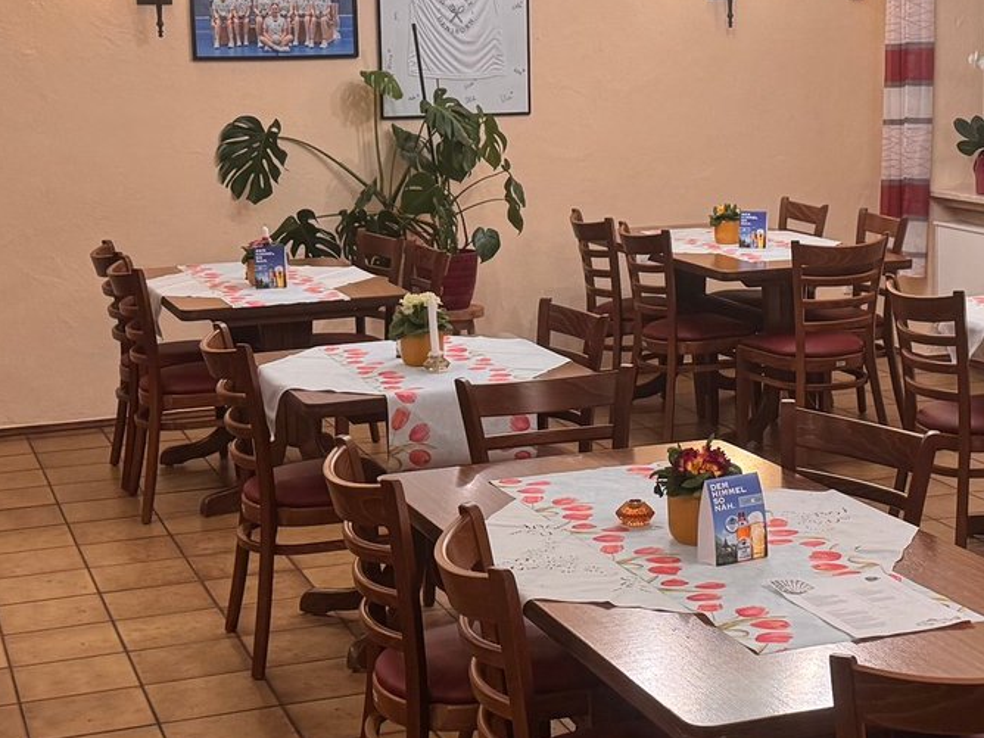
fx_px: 1961
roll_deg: +1.3
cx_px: 585
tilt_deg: -9.1
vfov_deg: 21.3
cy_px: 334
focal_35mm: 69
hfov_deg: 28.1
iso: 320
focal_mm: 6.76
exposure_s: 1/50
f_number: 1.78
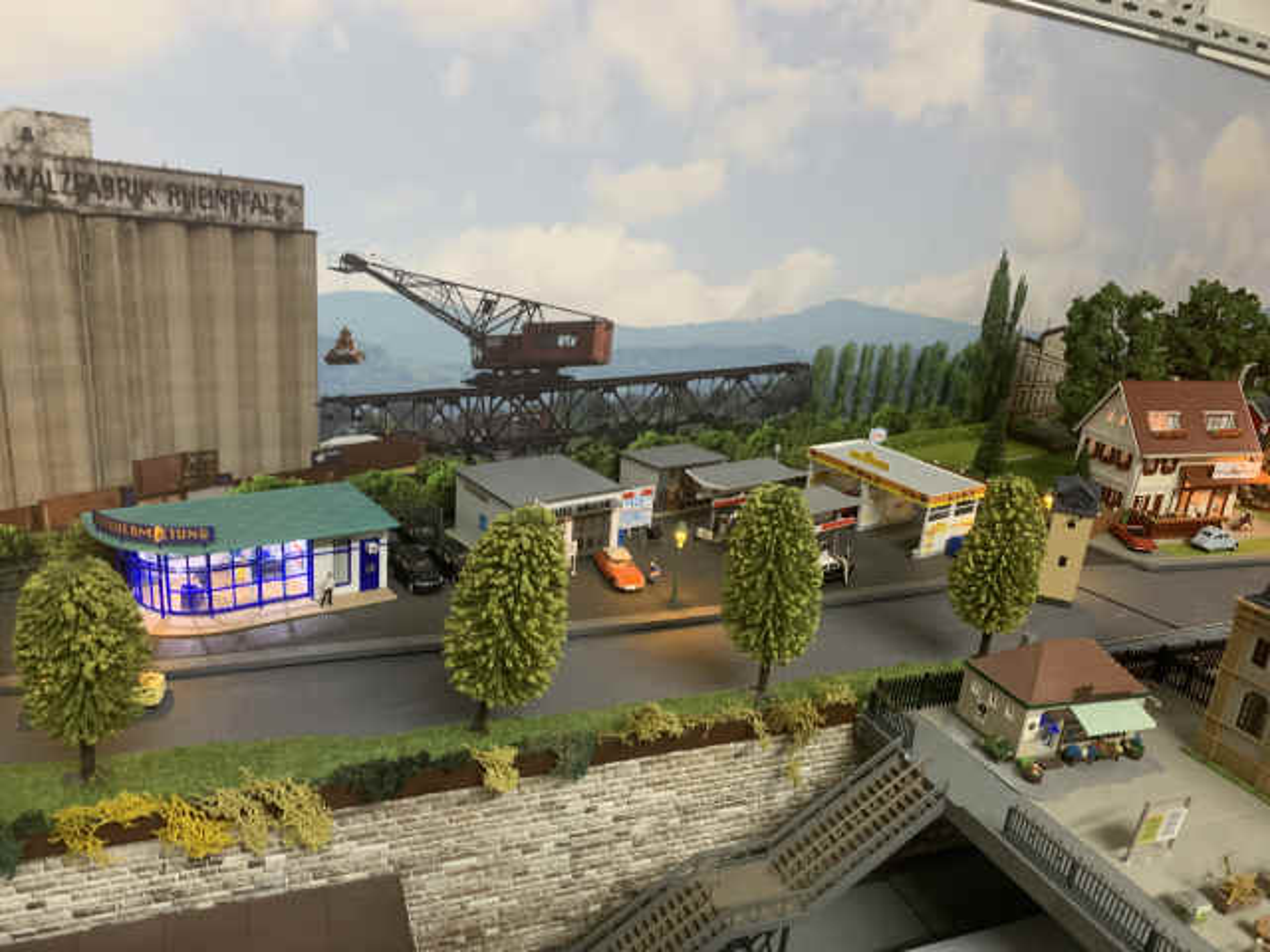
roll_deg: -4.8
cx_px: 635
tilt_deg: -19.2
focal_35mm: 26
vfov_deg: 53.1
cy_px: 476
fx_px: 954
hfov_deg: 67.3
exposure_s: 1/50
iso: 250
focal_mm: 4.25
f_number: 1.8
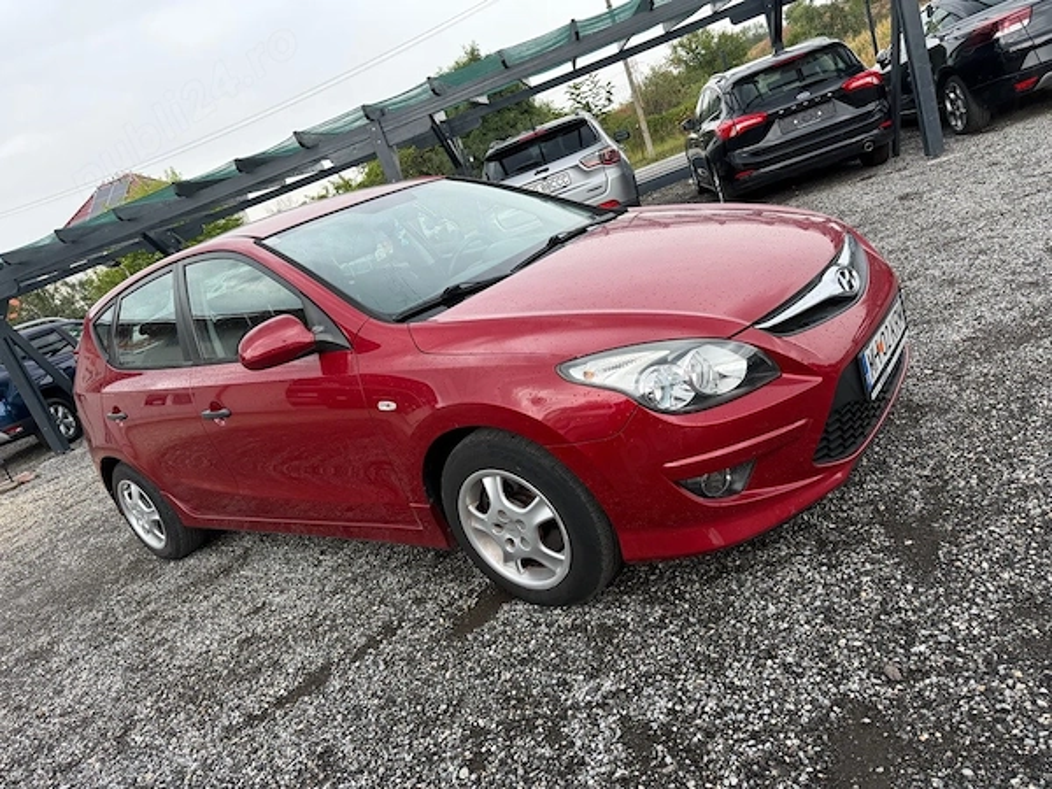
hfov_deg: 71.6
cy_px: 394
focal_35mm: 24
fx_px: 729
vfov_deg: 56.8
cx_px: 526
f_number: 1.78
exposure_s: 1/251
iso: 80
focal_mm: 6.76
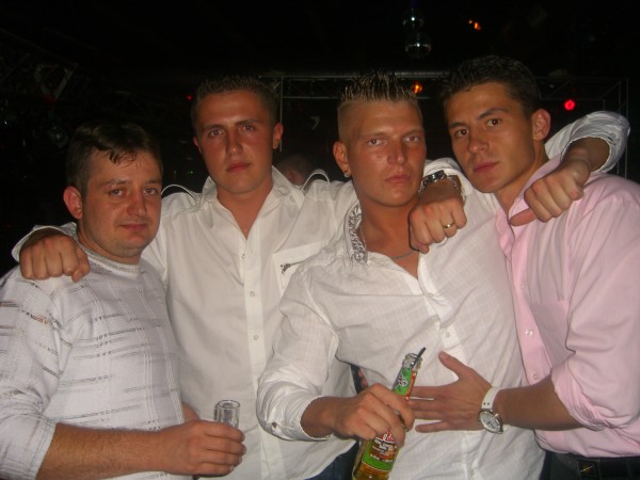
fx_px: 703
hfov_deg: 49.0
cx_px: 320
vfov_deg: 37.7
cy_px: 240
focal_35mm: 38
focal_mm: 7.9
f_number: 2.8
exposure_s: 1/60
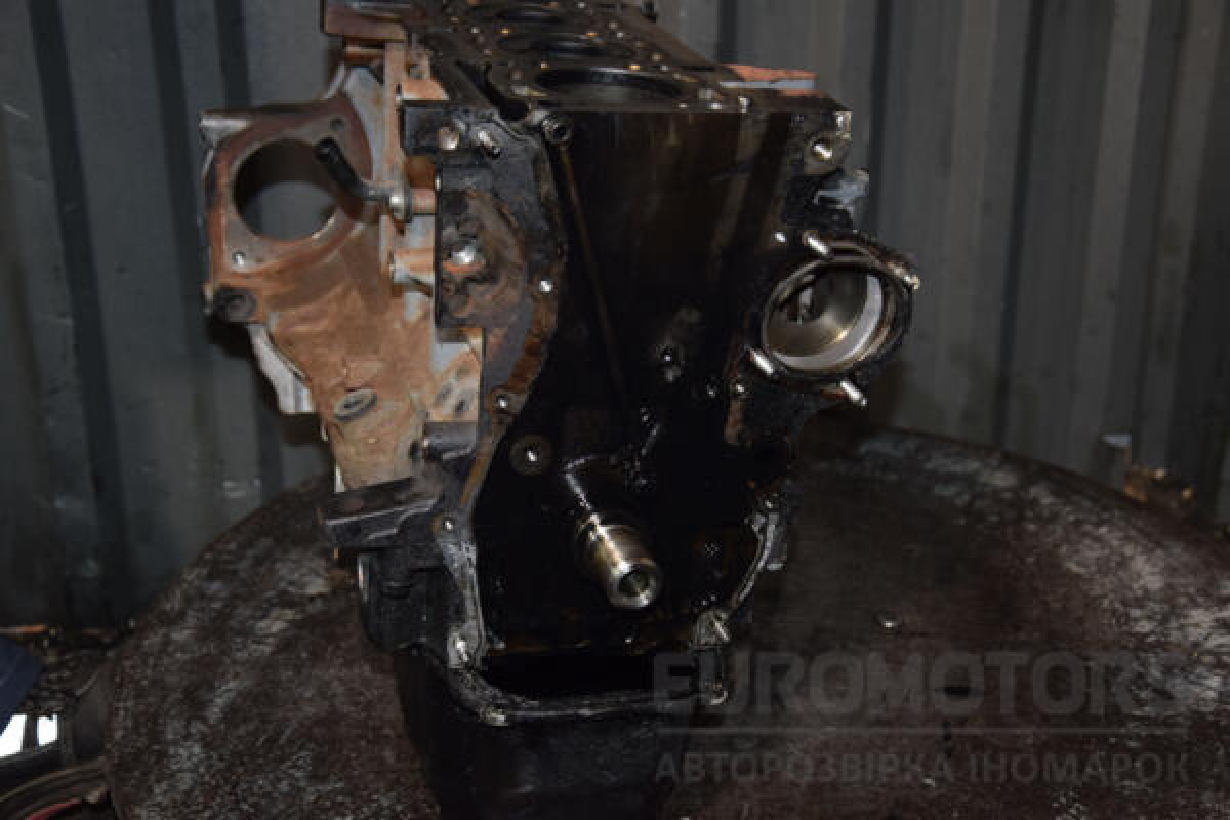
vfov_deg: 23.8
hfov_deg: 35.1
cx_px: 615
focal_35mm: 57
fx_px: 1947
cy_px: 410
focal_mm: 38
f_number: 5
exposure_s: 1/60
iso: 800
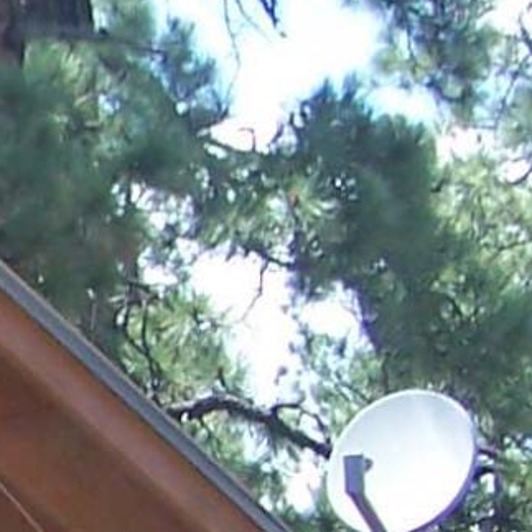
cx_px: -830
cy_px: 670
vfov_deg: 5.6
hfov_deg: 5.4
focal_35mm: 312
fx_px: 5425
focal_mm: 6.3
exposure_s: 1/250
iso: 64
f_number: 2.8
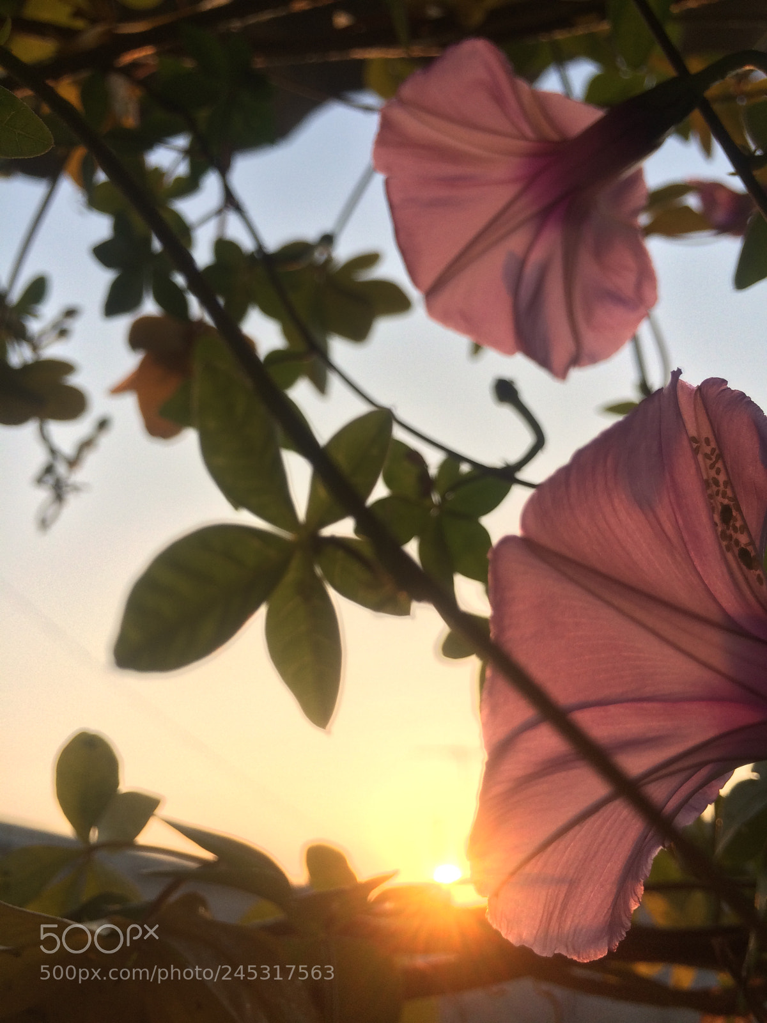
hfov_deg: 48.2
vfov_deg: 61.7
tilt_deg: +24.0
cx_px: 384
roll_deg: -0.1
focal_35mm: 29
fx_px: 857
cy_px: 512
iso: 32
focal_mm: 4.15
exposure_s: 1/354
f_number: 2.2
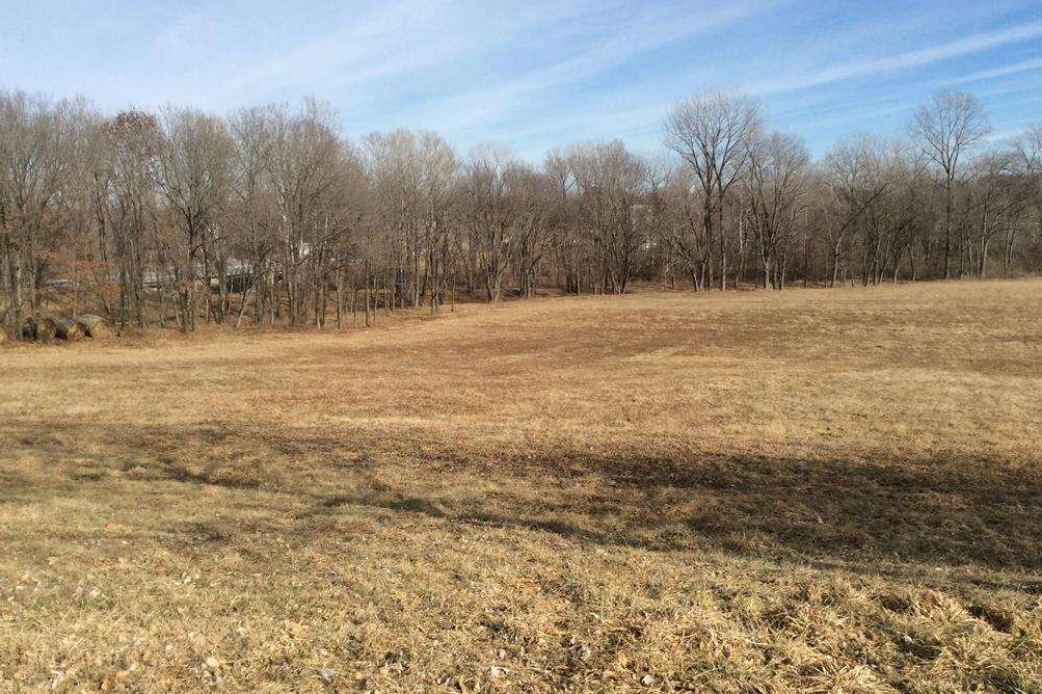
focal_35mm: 34
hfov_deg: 55.8
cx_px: 517
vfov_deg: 38.8
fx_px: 984
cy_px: 314
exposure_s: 1/1908
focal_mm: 3.3
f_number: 2.4
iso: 32
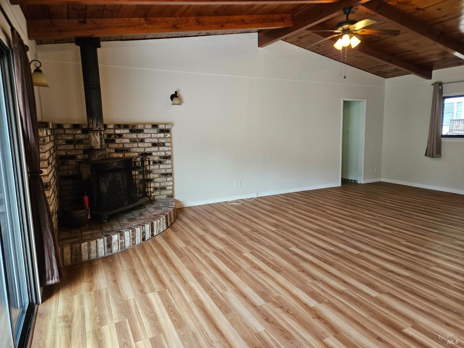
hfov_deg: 73.9
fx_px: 308
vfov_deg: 58.9
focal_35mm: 23
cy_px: 174
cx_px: 232
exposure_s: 1/120
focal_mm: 5.4
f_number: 1.8
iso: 400
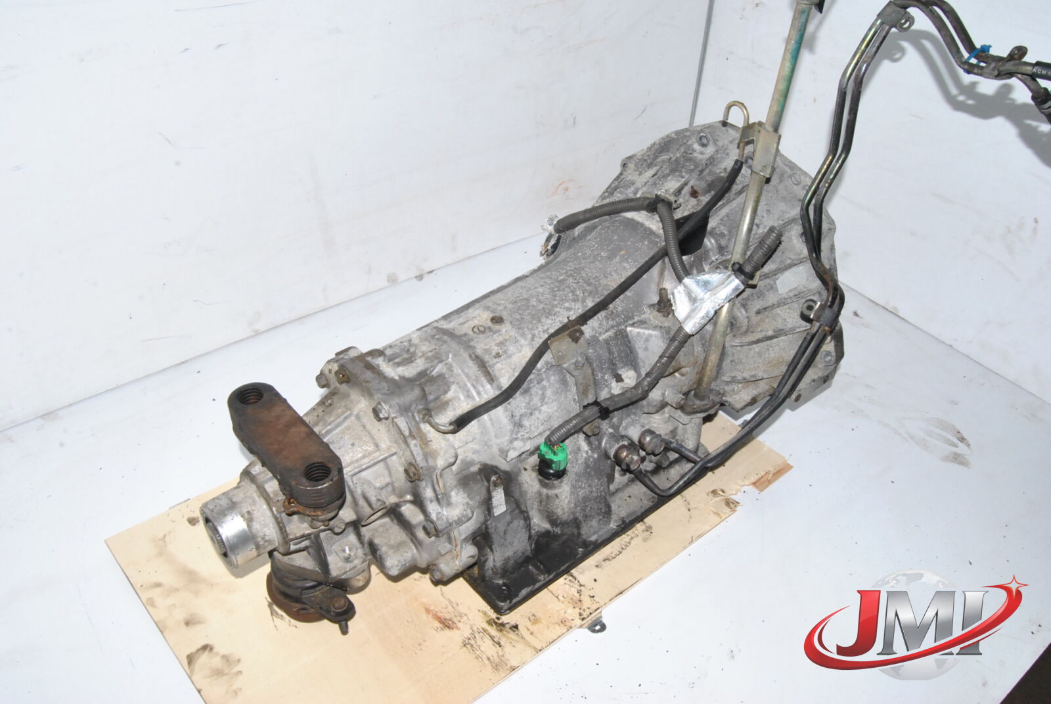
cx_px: 526
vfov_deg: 43.7
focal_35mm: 30
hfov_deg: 61.9
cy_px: 352
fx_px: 877
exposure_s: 1/200
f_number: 20
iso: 800
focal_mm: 20
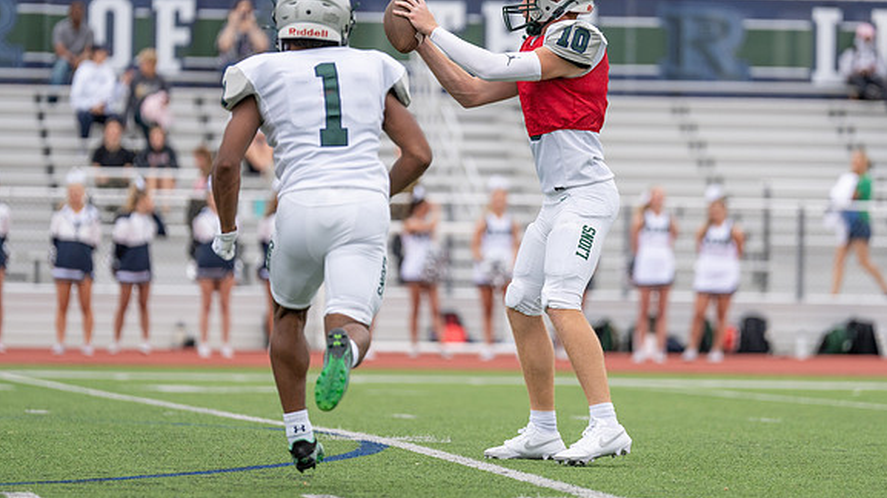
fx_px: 6489
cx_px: 546
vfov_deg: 4.4
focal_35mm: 276
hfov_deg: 7.8
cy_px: 197
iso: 250
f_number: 2.8
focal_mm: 200
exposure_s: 1/1250
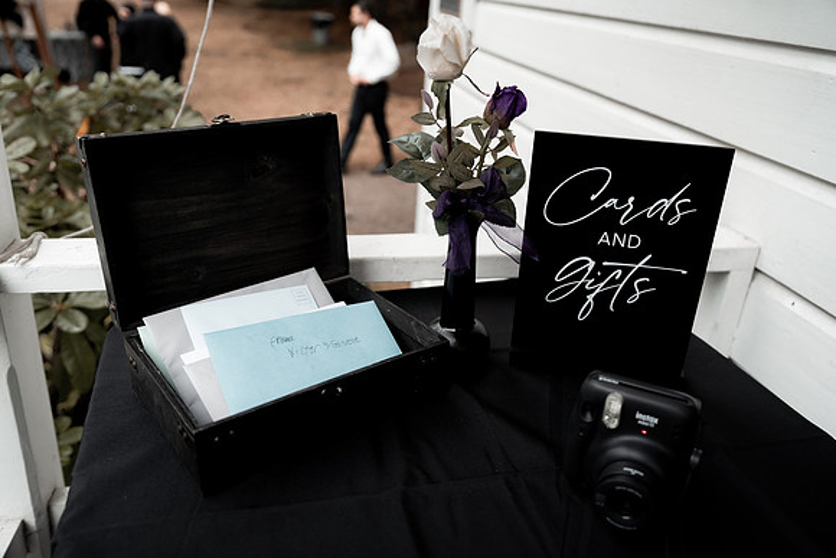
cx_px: 418
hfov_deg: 63.6
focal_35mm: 29
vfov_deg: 45.0
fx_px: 674
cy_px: 279
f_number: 2.8
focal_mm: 29
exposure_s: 1/640
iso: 200
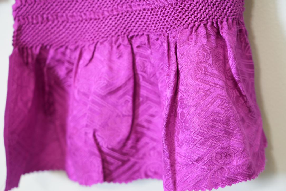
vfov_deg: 13.0
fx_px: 834
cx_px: 143
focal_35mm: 105
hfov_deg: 19.5
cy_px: 96
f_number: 5.6
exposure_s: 1/80
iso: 2000
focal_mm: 105
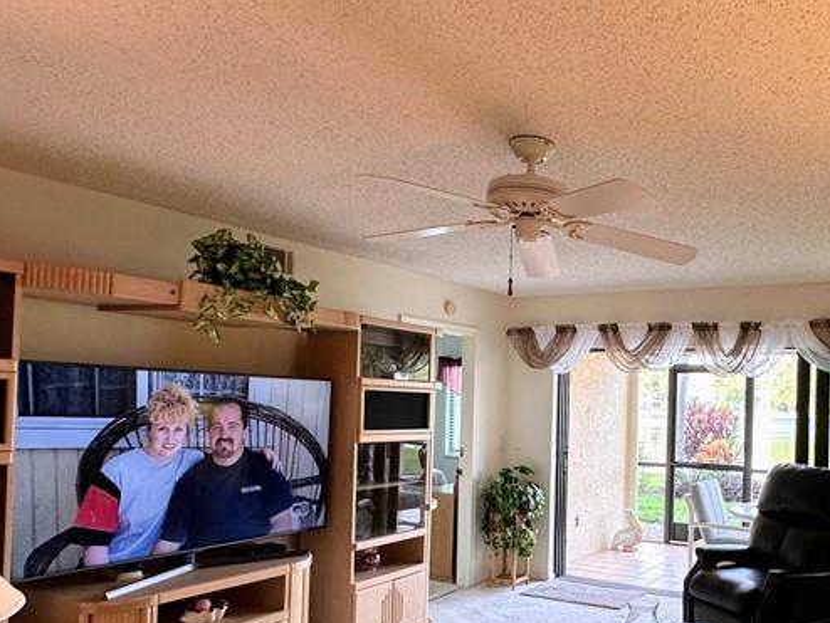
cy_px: 401
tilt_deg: +0.9
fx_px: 696
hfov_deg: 57.8
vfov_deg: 47.7
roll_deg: -3.0
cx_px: 642
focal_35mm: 29
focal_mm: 2.22
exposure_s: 1/120
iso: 160
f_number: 2.2
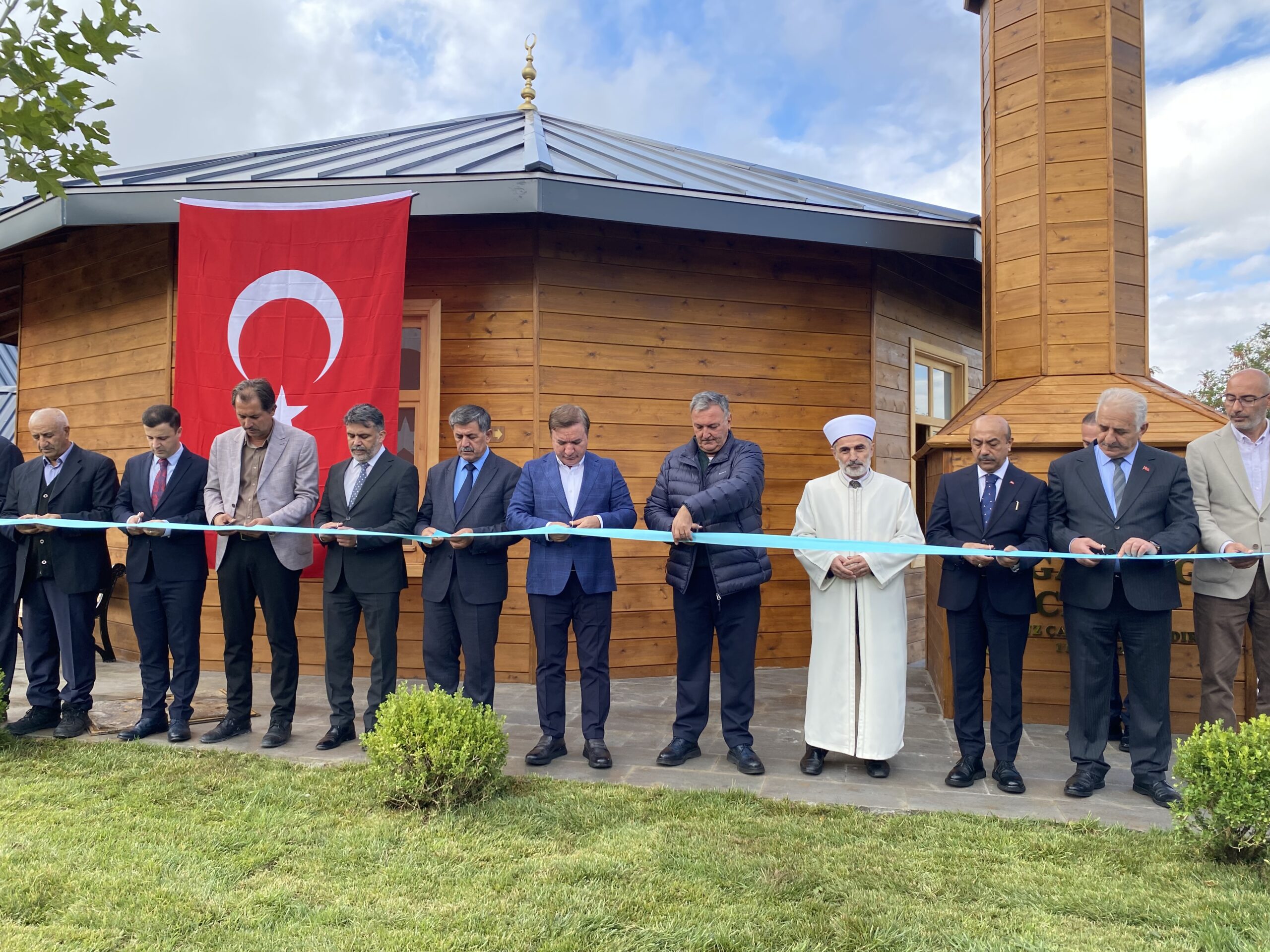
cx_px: 635
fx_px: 954
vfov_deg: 53.1
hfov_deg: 67.3
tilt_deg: +0.7
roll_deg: -0.7
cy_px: 476
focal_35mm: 26
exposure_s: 1/456
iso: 32
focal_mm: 4.25
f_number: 1.8
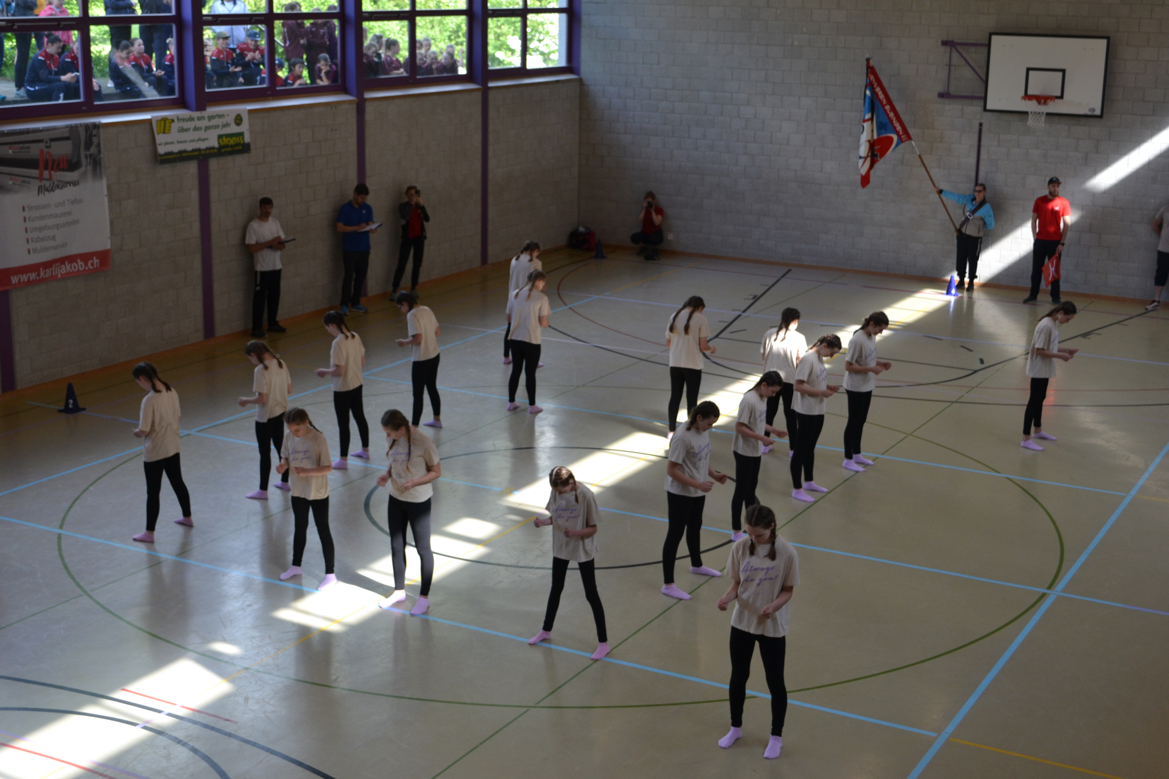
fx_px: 1558
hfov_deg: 41.1
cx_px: 584
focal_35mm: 48
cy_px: 390
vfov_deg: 28.1
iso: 400
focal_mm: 32
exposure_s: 1/125
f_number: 5.6
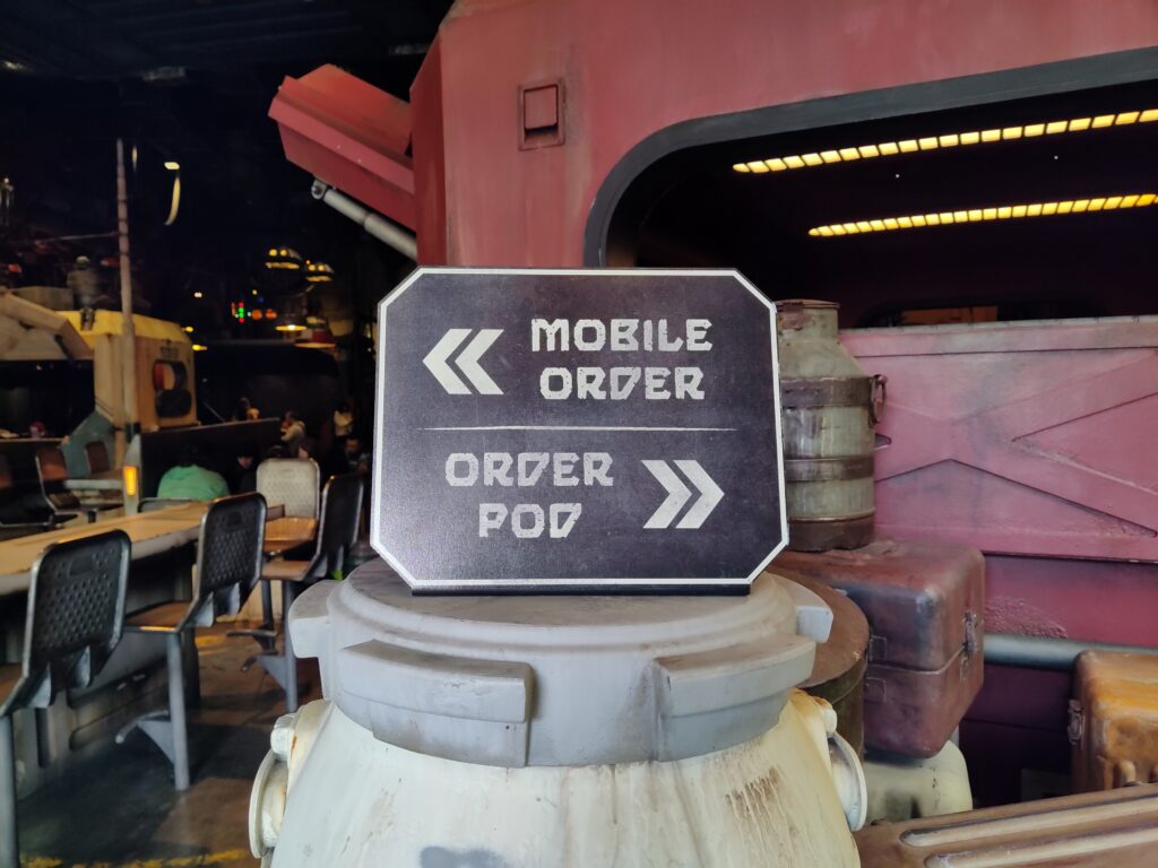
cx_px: 579
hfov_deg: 65.3
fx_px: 903
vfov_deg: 51.4
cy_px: 434
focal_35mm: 27
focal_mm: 4.71
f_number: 1.79
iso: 252
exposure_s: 1/50
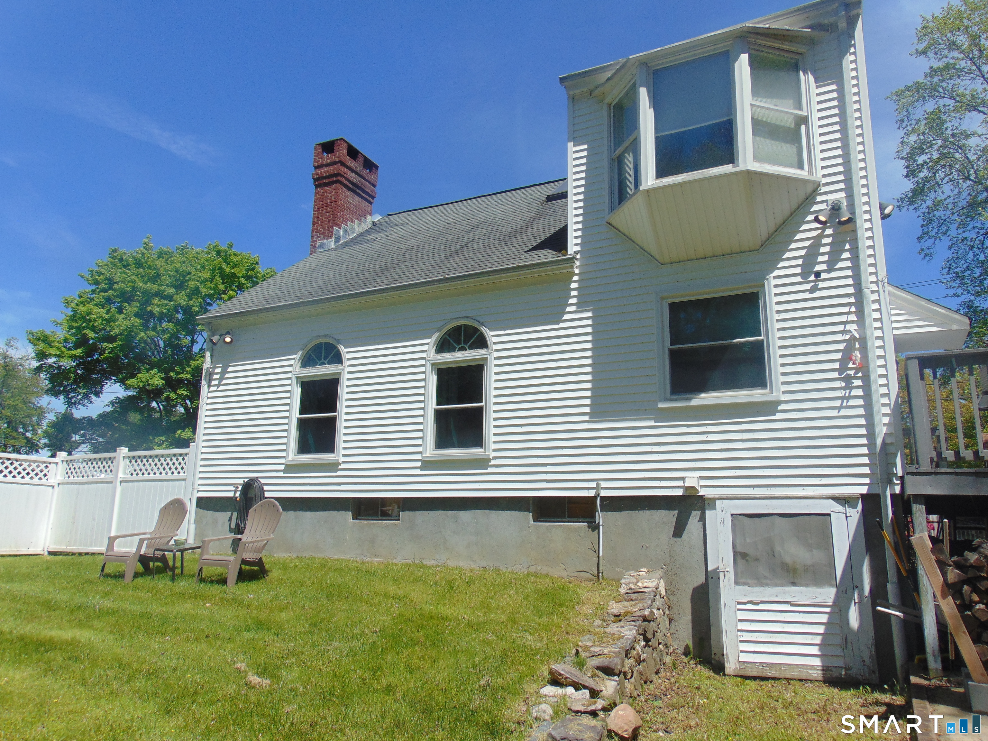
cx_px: 494
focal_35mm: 25
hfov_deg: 69.4
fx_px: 714
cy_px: 370
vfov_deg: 54.9
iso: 80
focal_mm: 4.5
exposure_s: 1/250
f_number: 7.7
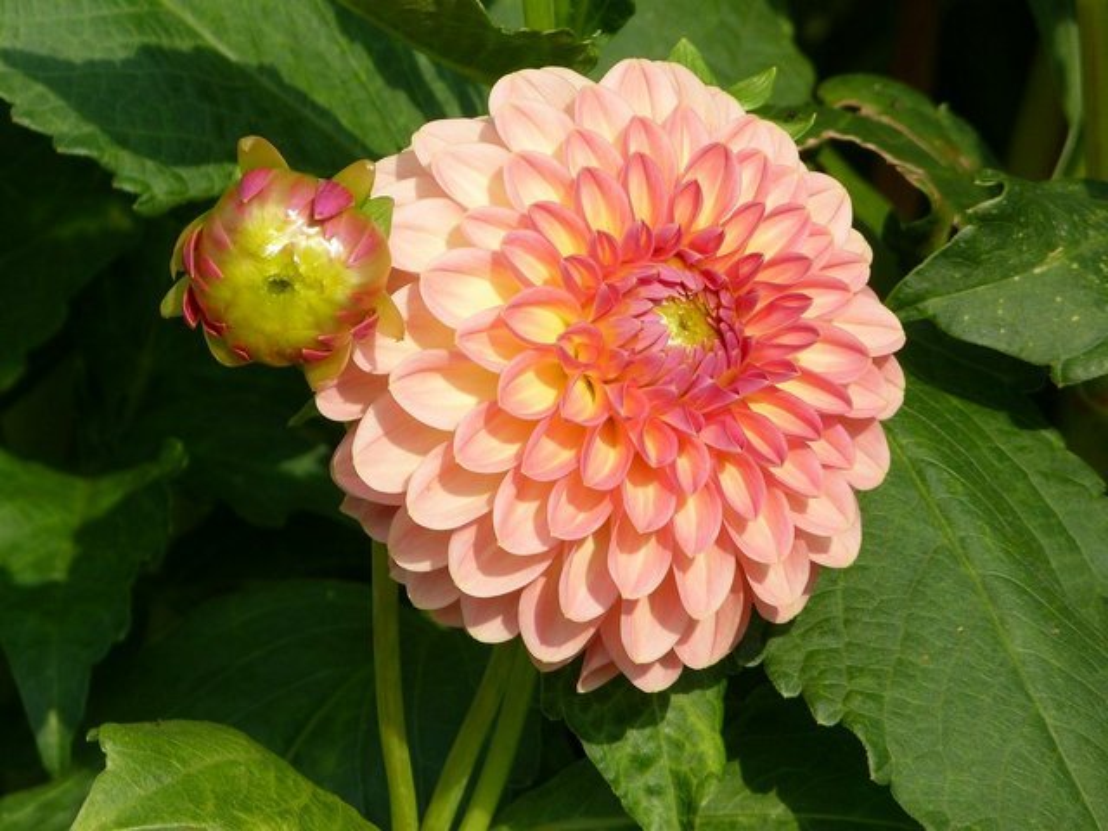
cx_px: 554
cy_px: 416
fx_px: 19525
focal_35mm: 610
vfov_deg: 2.4
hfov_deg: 3.3
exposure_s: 1/320
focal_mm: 108
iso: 80
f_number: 5.6
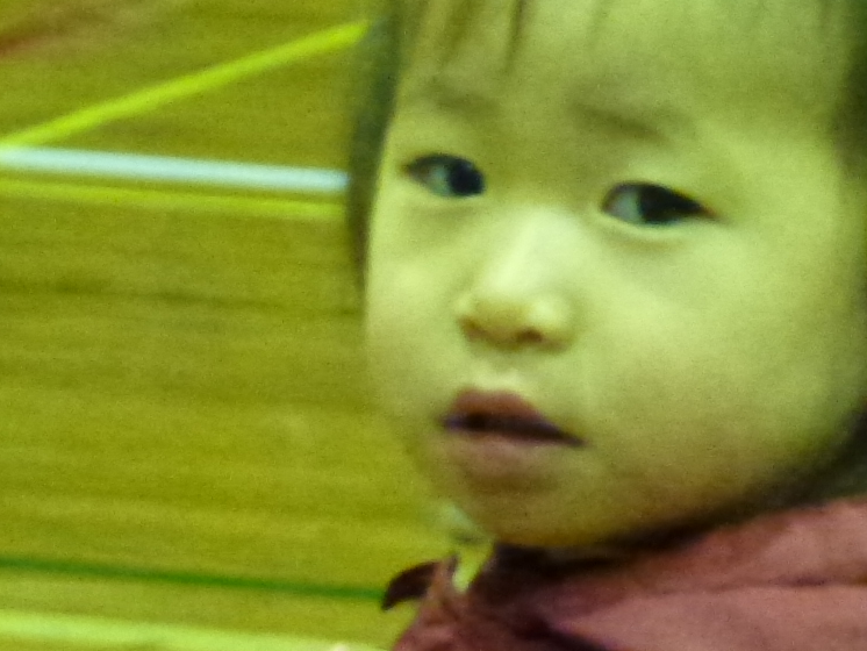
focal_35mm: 415
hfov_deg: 4.8
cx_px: 266
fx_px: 10398
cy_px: 528
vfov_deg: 3.6
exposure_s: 1/20
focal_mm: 21.7
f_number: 5.1
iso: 1600
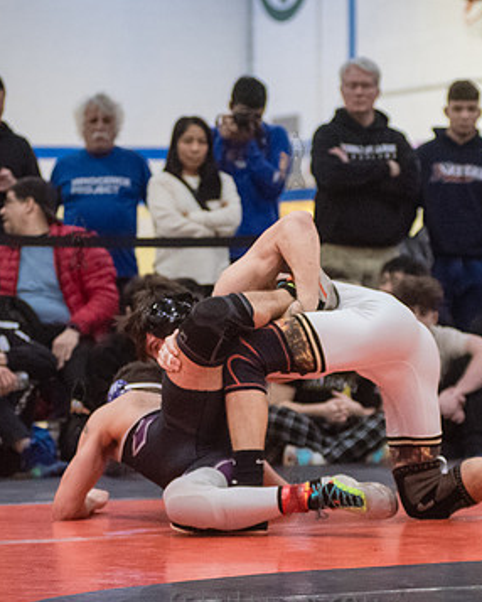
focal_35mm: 166
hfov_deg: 9.3
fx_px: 2958
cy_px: 386
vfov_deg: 11.6
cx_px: 258
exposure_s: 1/500
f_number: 3.2
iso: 8000
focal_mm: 80
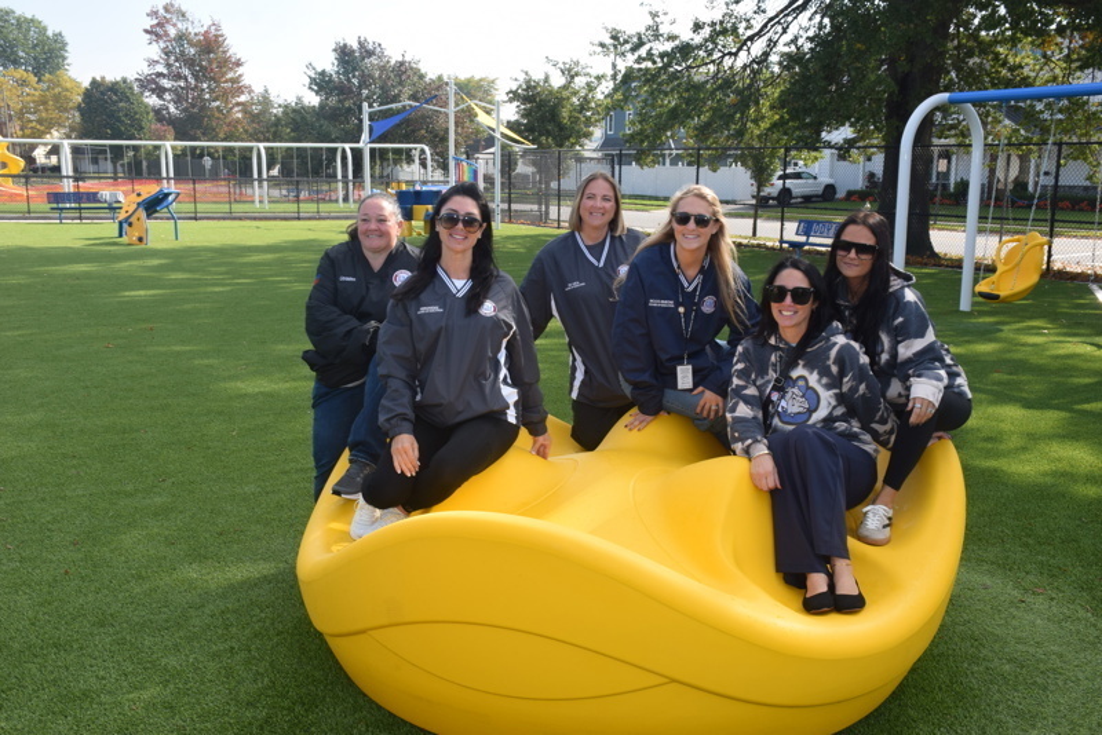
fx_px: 1102
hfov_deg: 53.1
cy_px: 368
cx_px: 551
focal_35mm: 36
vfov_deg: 36.9
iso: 400
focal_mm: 24
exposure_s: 1/200
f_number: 13
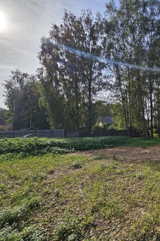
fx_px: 127
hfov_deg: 53.0
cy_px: 117
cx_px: 155
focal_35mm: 19
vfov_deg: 86.9
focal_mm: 2.2
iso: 50
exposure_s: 1/2198
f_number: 2.2
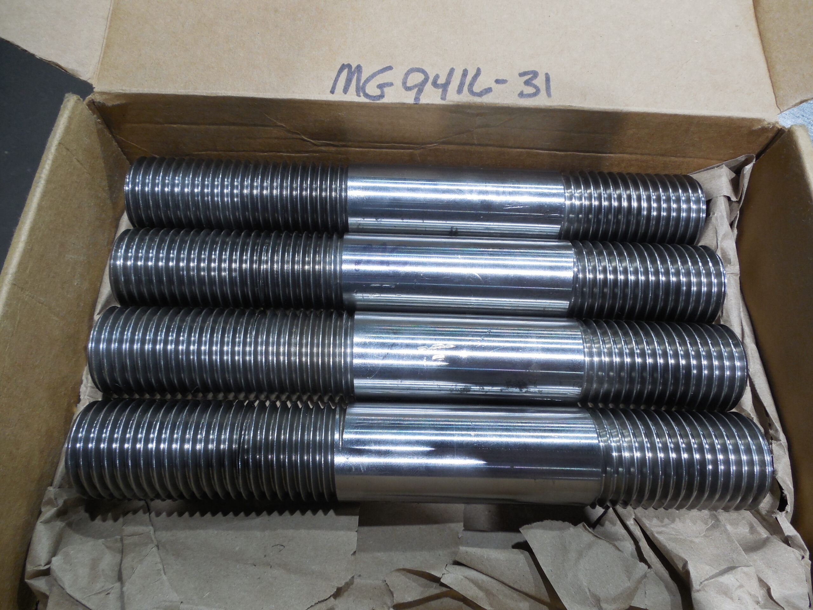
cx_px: 406
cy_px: 305
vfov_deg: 54.9
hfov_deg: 69.4
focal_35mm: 25
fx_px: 587
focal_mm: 4.5
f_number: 3.3
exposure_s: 1/30
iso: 180
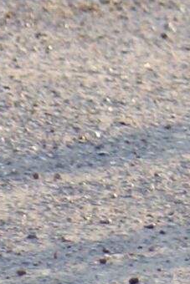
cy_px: -643
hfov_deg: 0.8
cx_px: 705
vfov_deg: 1.1
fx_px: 14282
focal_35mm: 1806
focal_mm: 160
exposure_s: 1/500
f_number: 5.6
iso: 800
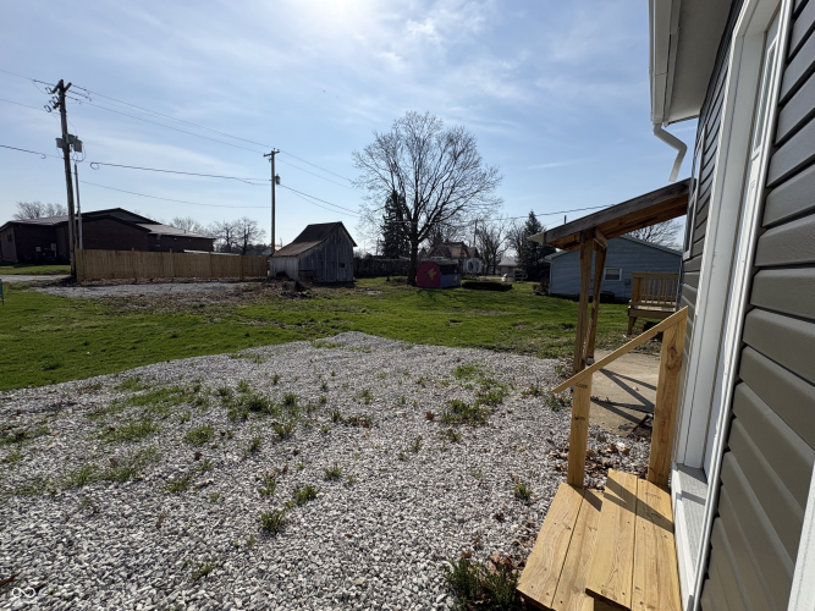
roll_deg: -1.7
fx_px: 330
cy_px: 306
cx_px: 408
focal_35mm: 14
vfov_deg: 85.7
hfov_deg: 102.1
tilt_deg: -7.7
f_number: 2.2
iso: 50
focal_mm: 2.22
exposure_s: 1/3247
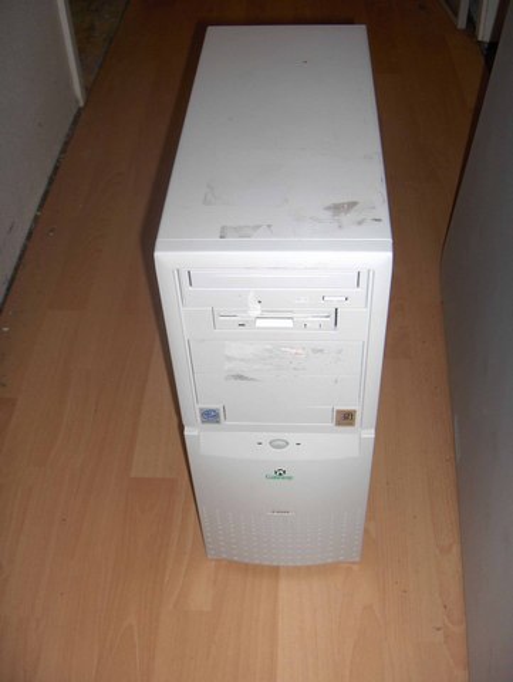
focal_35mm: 39
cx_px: 256
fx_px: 769
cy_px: 341
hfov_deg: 36.9
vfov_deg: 47.8
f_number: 2.8
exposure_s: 1/60
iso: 100
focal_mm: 8
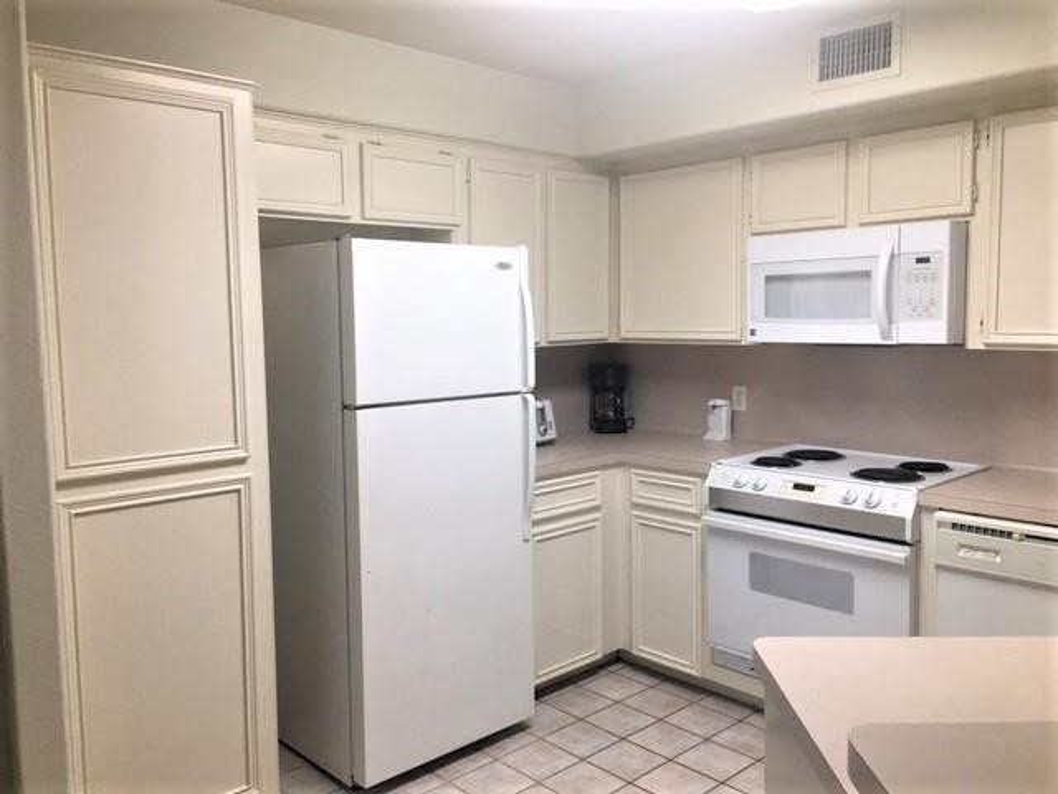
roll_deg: +0.7
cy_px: 397
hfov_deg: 61.7
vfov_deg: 48.2
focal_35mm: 29
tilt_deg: -4.1
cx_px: 529
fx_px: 886
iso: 32
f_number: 2.2
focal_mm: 4.15
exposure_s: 1/40
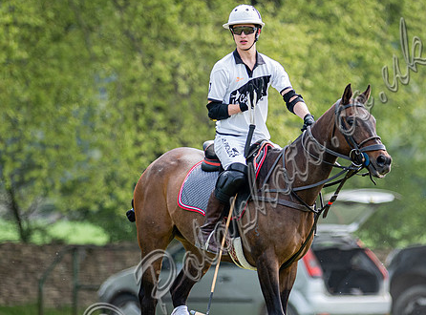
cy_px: 177
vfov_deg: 2.1
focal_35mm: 694
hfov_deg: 2.9
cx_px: 270
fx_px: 8499
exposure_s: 1/1600
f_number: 3.2
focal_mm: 300
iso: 400
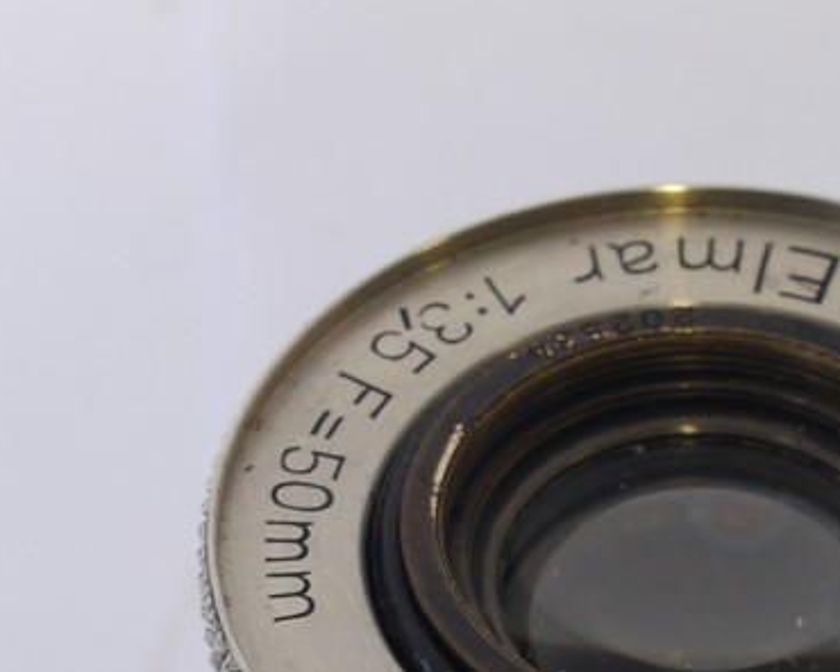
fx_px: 4724
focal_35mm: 190
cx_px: 765
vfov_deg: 8.1
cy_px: 726
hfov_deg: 10.1
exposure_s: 1/10
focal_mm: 30
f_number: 10
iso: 400
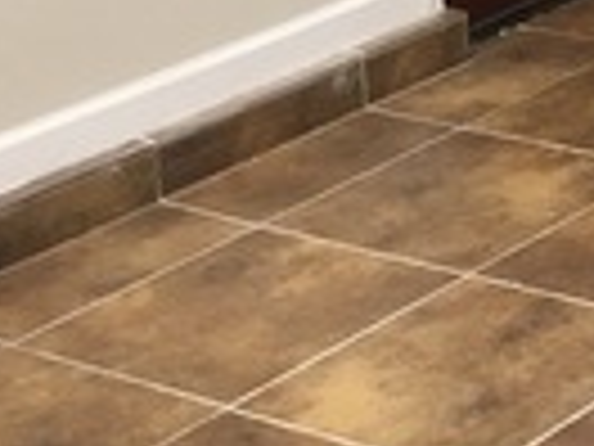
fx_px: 2420
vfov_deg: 9.7
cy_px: -473
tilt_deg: -7.1
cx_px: 1033
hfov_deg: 12.8
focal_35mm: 141
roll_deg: +3.3
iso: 50
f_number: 1.8
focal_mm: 4
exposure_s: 1/15
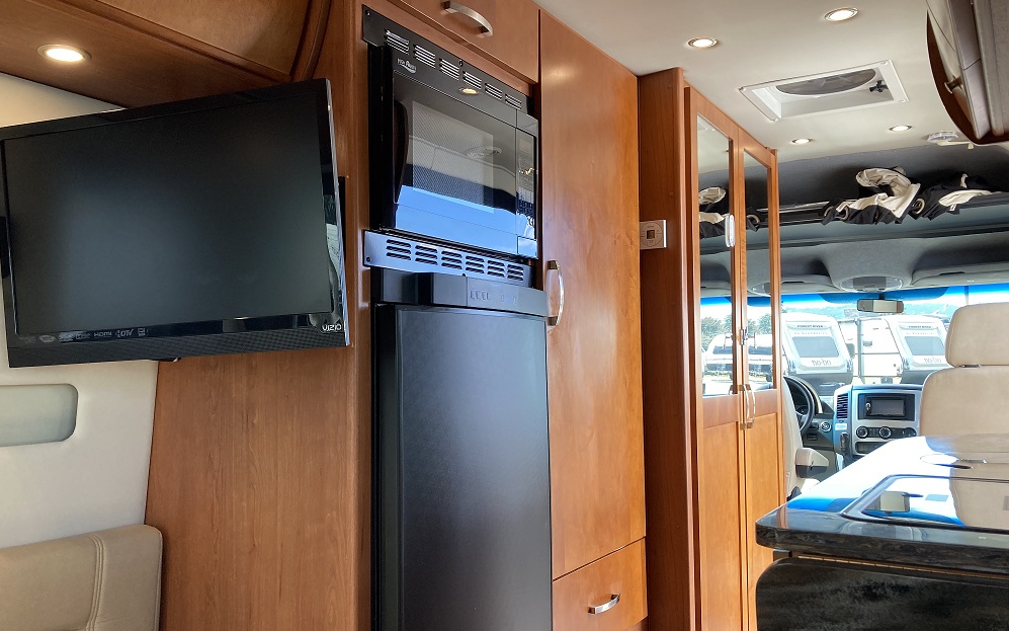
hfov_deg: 62.9
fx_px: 825
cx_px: 505
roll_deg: -0.8
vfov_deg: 41.8
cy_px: 320
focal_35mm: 30
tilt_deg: +0.6
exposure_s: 1/88
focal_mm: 3.99
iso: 50
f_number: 1.8
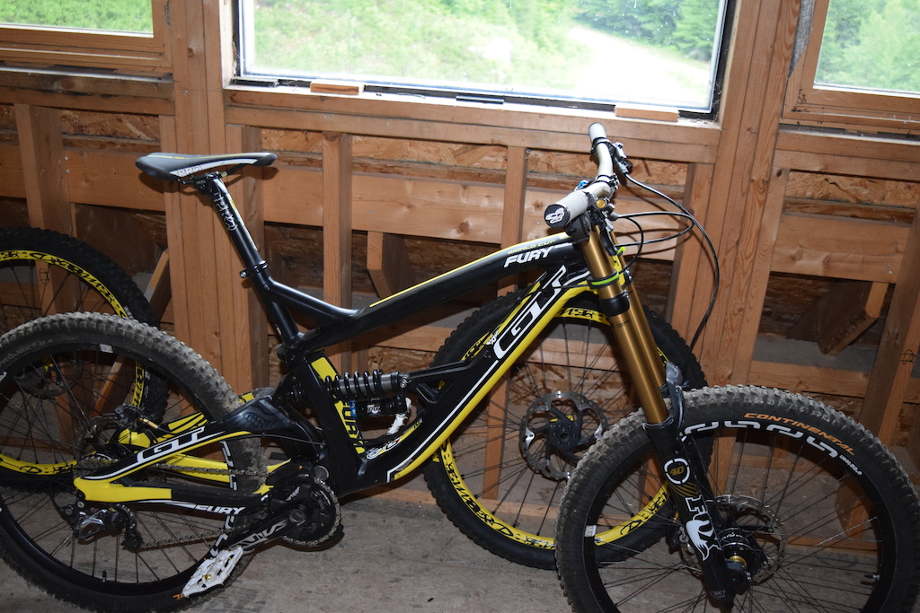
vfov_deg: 36.9
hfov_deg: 53.1
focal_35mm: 36
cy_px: 306
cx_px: 460
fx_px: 920
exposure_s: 1/60
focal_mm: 24
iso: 2500
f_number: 4
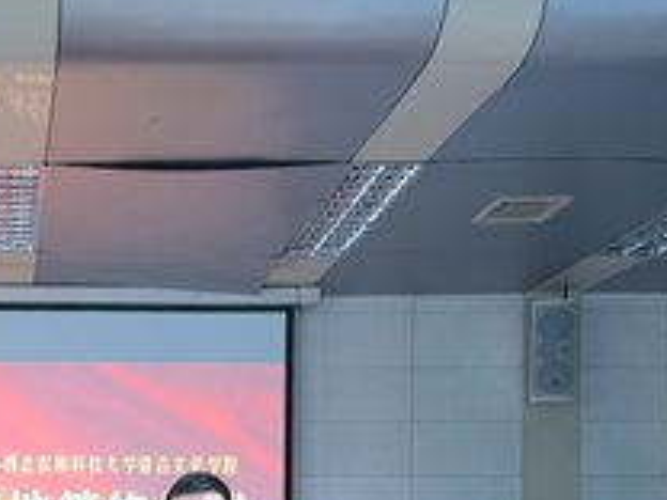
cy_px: 585
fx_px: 1252
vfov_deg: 21.2
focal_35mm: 65
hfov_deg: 27.9
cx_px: -10
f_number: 1.9
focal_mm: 6.67
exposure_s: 1/33.3
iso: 400
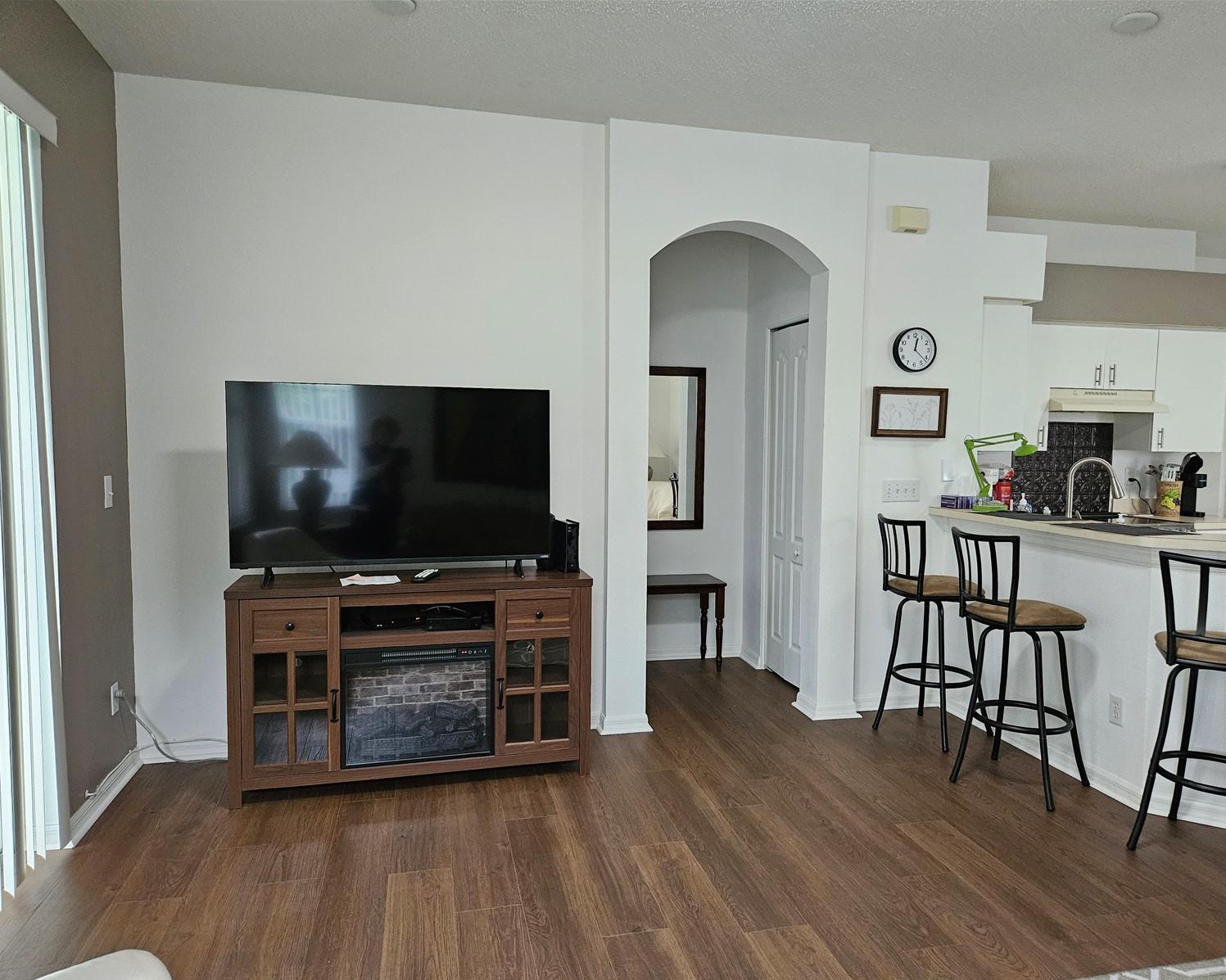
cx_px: 649
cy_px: 490
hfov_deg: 70.2
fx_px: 871
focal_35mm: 24
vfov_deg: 58.8
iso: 800
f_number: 1.8
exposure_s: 1/120
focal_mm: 5.4
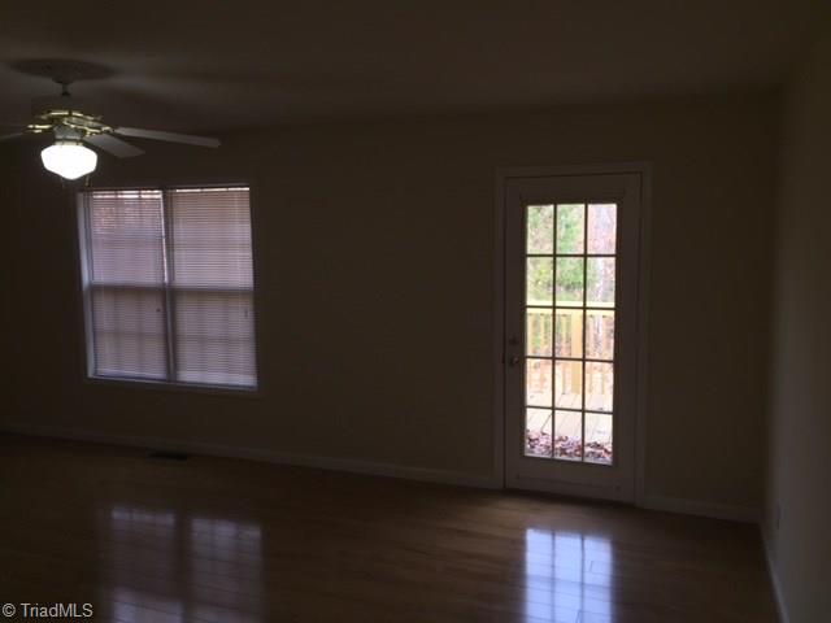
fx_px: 696
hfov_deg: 61.7
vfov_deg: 48.2
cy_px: 312
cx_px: 416
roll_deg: -0.7
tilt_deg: -7.2
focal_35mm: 29
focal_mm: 4.15
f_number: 2.2
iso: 32
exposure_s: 1/99
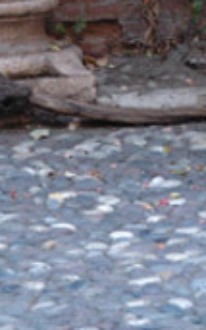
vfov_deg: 6.5
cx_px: 345
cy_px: -129
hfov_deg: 4.1
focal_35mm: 320
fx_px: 2869
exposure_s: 1/60
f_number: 5.3
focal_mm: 65
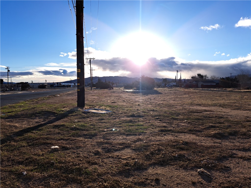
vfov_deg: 56.8
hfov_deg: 71.6
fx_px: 174
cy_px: 94
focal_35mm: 24
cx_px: 126
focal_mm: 5.23
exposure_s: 1/649
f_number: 1.8
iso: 50
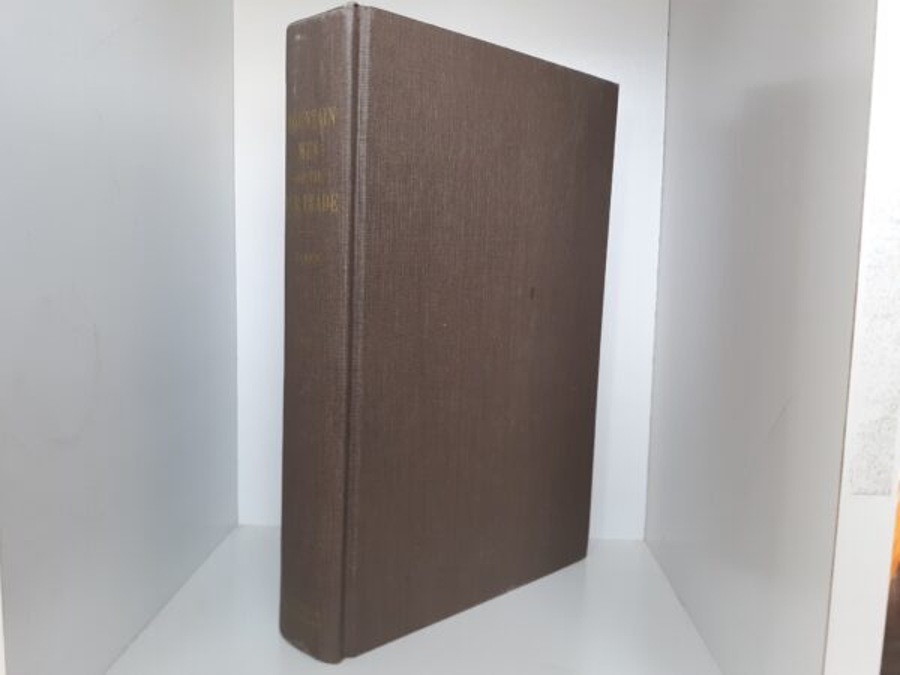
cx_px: 450
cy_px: 338
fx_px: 728
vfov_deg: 49.7
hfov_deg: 63.4
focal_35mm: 28
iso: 80
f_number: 1.7
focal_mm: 3.7
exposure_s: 1/50
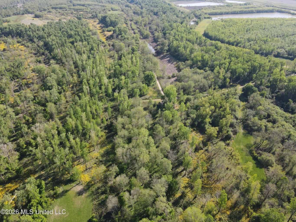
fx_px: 205
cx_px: 148
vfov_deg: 56.8
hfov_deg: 71.6
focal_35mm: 24
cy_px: 111
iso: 100
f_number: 2.8
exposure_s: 1/240
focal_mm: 4.5
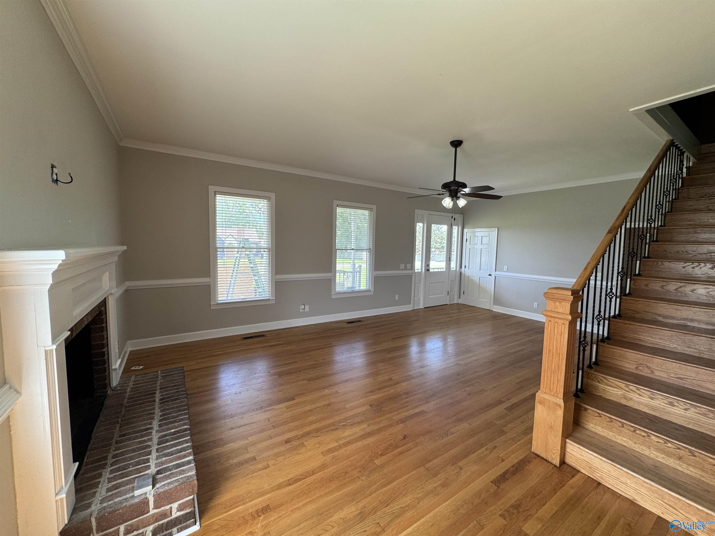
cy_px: 268
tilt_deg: -5.6
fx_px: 289
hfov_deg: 102.1
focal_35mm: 14
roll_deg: -1.1
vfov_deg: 85.7
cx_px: 358
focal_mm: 2.22
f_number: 2.2
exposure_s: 1/120
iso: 80
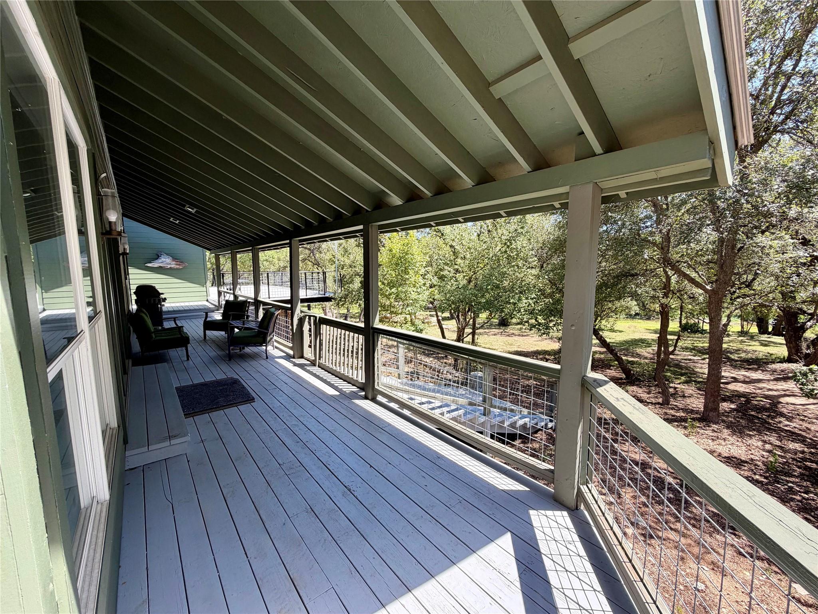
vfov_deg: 85.7
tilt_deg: -6.9
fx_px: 331
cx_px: 409
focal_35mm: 14
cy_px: 307
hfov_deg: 102.1
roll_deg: +0.7
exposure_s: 1/265
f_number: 2.2
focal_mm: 2.22
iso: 50
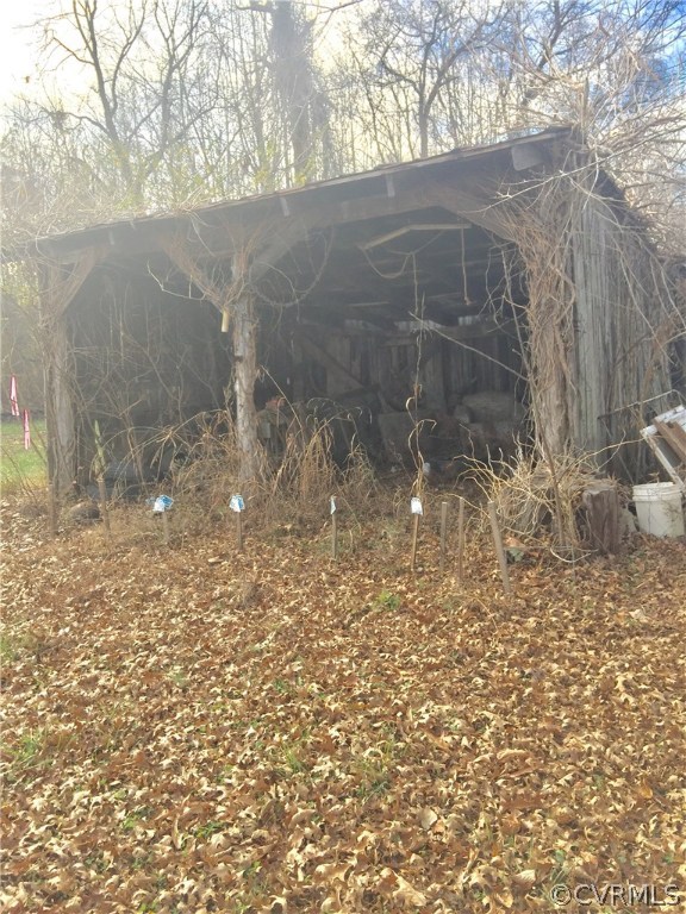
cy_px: 457
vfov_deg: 61.7
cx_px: 343
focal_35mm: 29
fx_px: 766
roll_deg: +3.7
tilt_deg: -8.0
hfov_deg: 48.2
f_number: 2.2
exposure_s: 1/439
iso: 32
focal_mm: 4.15
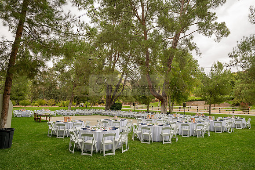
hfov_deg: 73.7
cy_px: 85
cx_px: 128
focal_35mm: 24
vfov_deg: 53.2
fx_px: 170
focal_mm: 24
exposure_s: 1/125
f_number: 5.6
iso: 200
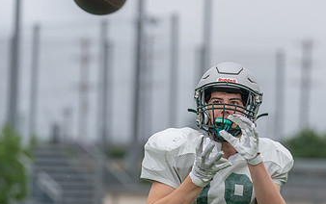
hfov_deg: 7.4
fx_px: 2517
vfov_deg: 4.7
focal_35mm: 283
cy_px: 138
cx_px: 228
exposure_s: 1/1250
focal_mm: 162
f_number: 3.5
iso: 200
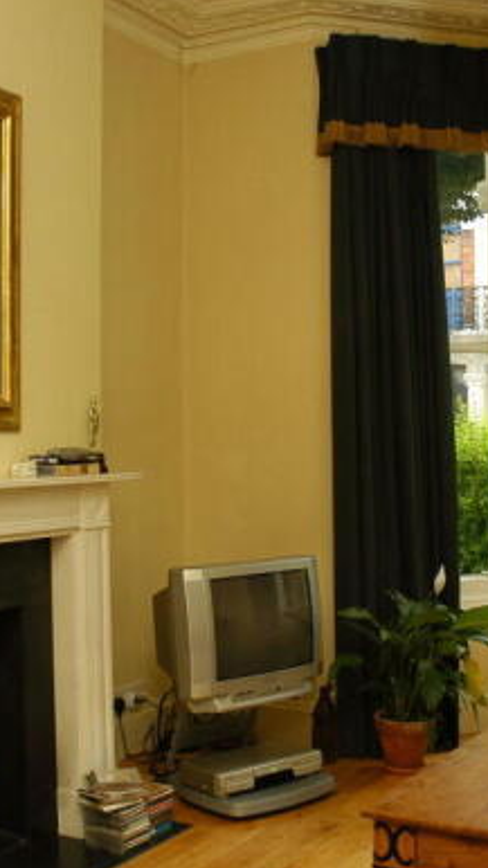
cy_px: 483
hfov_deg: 24.8
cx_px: 319
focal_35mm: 48
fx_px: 1105
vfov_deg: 42.8
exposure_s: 1/30
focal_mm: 18
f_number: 8
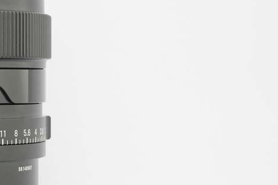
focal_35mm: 132
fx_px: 1020
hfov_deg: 15.0
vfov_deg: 10.4
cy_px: 113
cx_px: -59
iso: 6400
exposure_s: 1/25
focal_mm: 52
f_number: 11
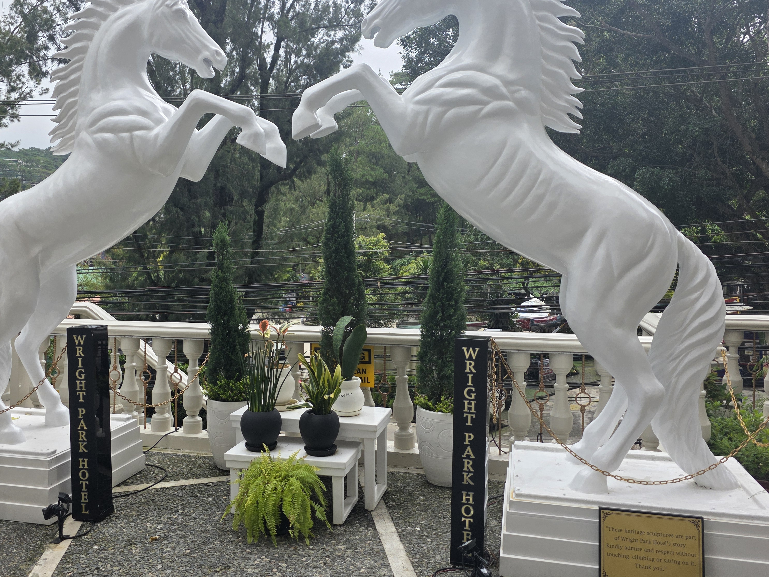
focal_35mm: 31
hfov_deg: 58.2
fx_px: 689
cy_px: 279
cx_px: 336
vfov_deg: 45.4
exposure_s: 1/180
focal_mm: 6.3
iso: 40
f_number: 1.7
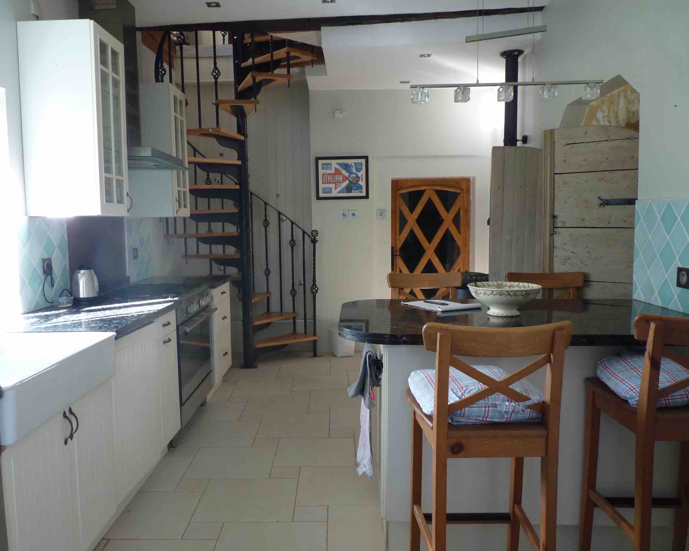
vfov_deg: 50.0
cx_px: 321
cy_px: 278
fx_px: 591
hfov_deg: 60.4
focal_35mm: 29
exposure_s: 1/30
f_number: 2.8
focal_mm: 4.8
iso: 200
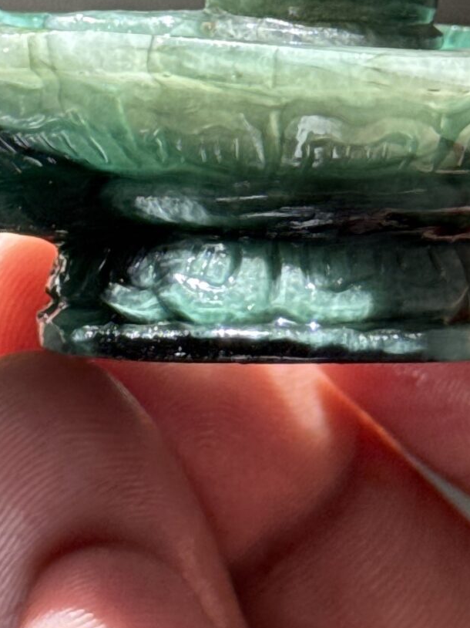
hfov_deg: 9.8
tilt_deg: -44.1
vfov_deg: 13.0
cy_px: 121
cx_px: 243
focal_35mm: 151
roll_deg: -7.7
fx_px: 2735
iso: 100
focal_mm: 6.76
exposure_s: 1/917
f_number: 1.78
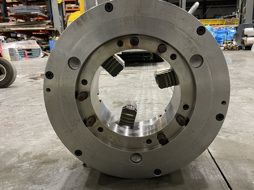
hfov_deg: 63.5
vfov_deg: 49.7
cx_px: 131
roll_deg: +2.2
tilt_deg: -13.1
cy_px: 91
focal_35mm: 28
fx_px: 205
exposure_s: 1/40
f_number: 1.6
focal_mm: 4.2
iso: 320
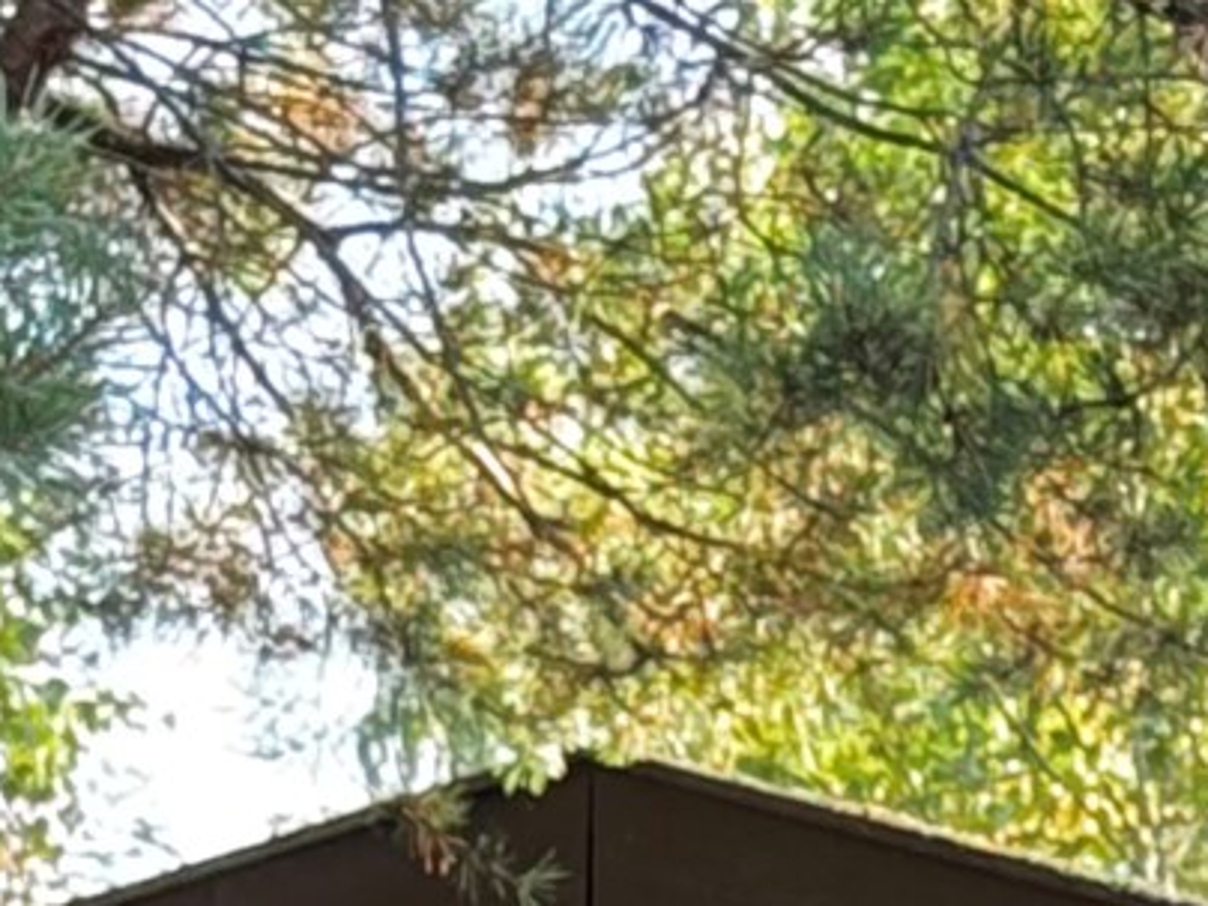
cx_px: 652
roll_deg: -0.9
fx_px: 11935
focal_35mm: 342
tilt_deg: -0.7
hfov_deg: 5.8
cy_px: 2174
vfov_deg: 4.3
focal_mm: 6.76
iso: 100
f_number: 1.78
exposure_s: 1/110
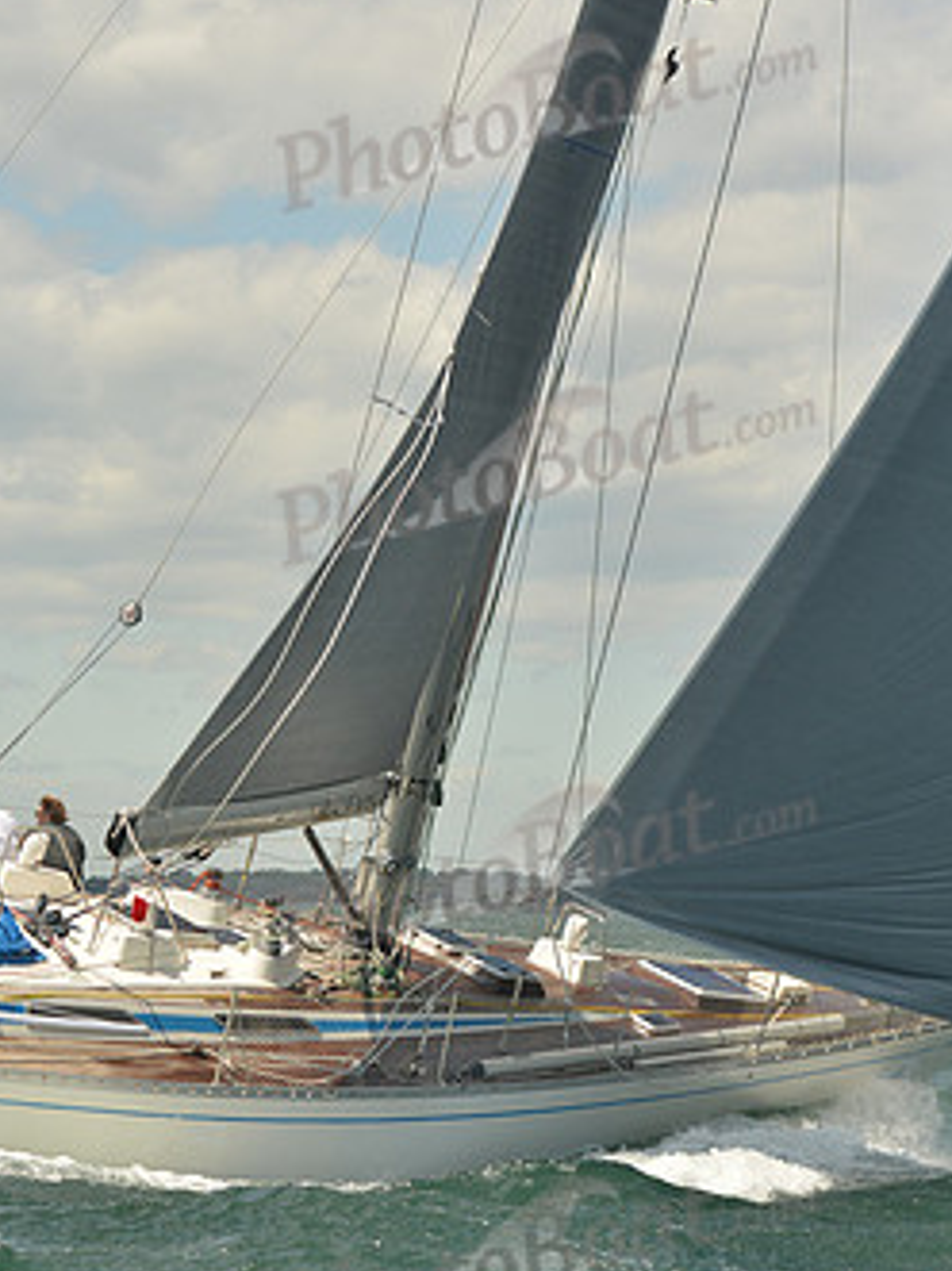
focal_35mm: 118
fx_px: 4330
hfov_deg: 12.4
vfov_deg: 16.7
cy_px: 720
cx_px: 81
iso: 400
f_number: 5.6
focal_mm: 70
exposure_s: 1/800
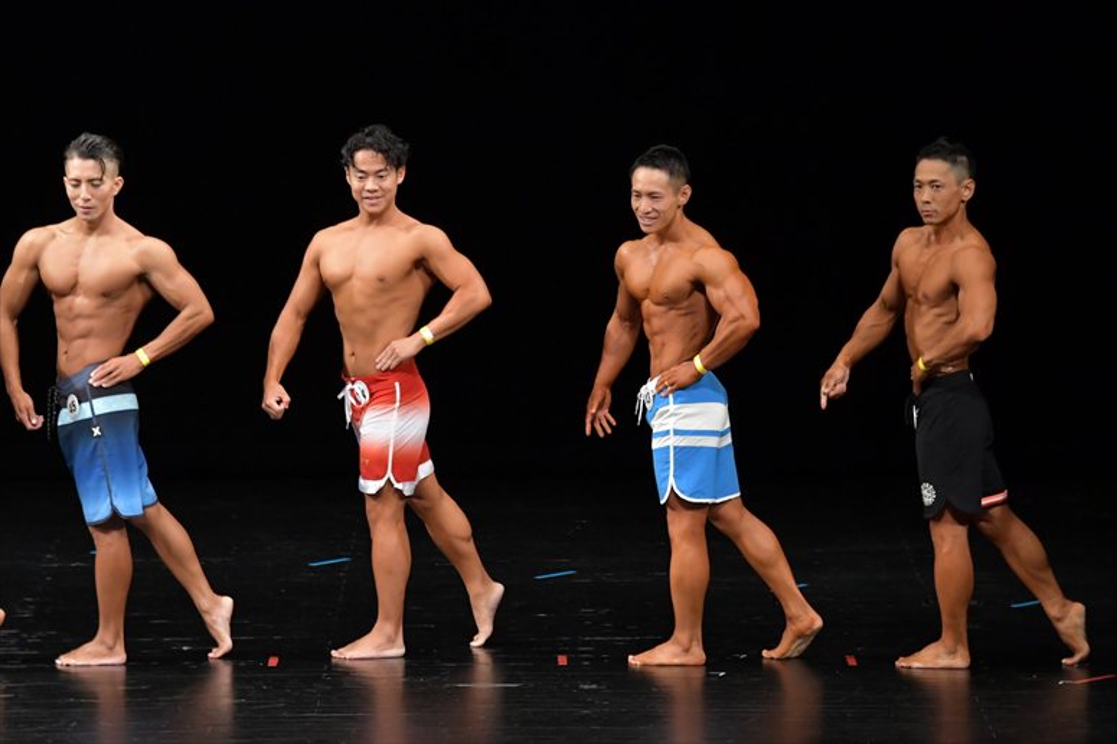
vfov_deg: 5.7
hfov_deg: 8.6
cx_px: 558
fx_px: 7443
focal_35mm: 240
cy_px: 372
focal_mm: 160
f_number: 5.6
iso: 3200
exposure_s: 1/400
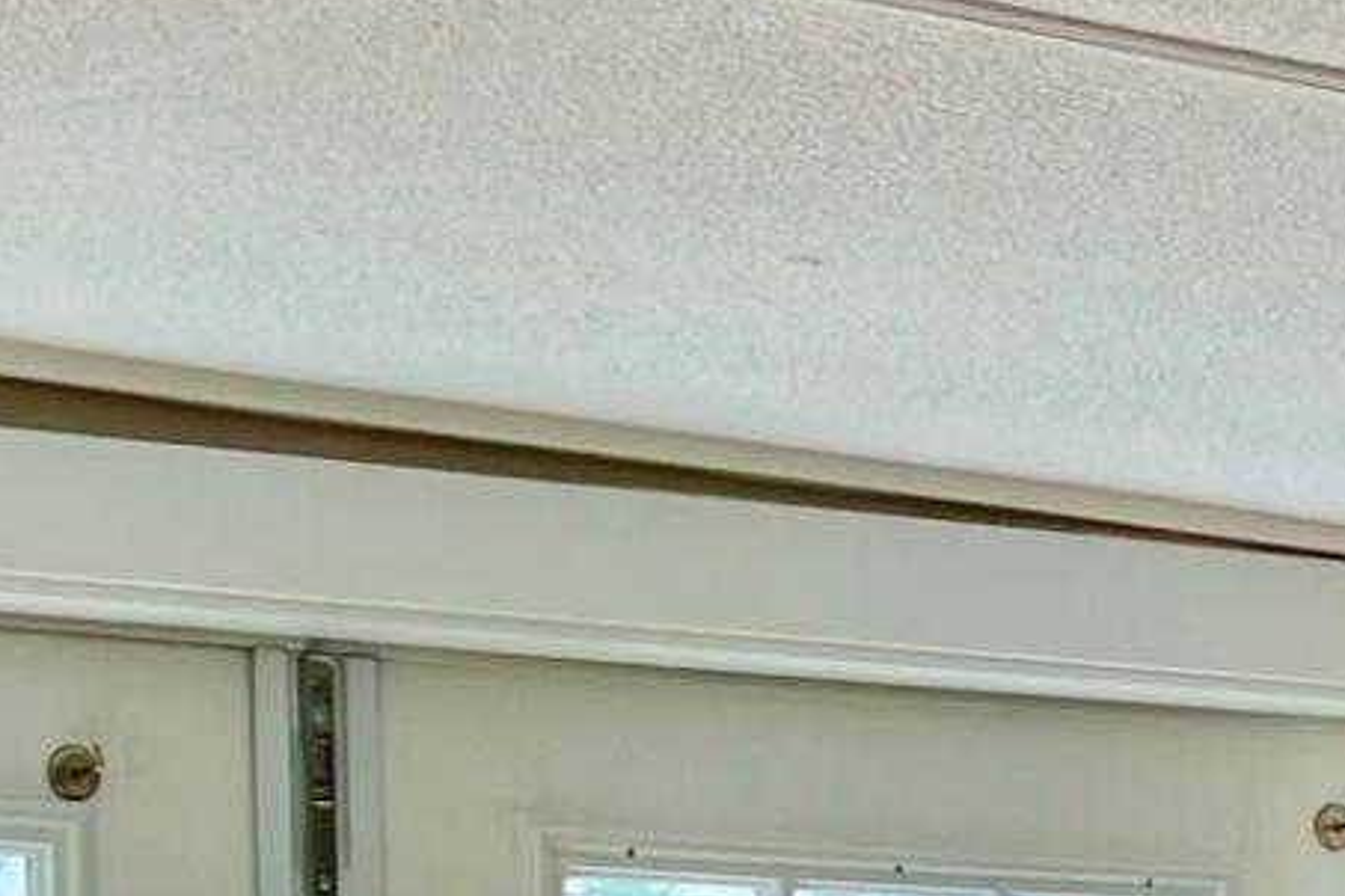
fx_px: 6426
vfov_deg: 7.7
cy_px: 1661
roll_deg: +0.9
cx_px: 1939
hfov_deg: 11.5
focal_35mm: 172
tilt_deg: -3.5
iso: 40
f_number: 1.5
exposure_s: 1/259
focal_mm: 5.7
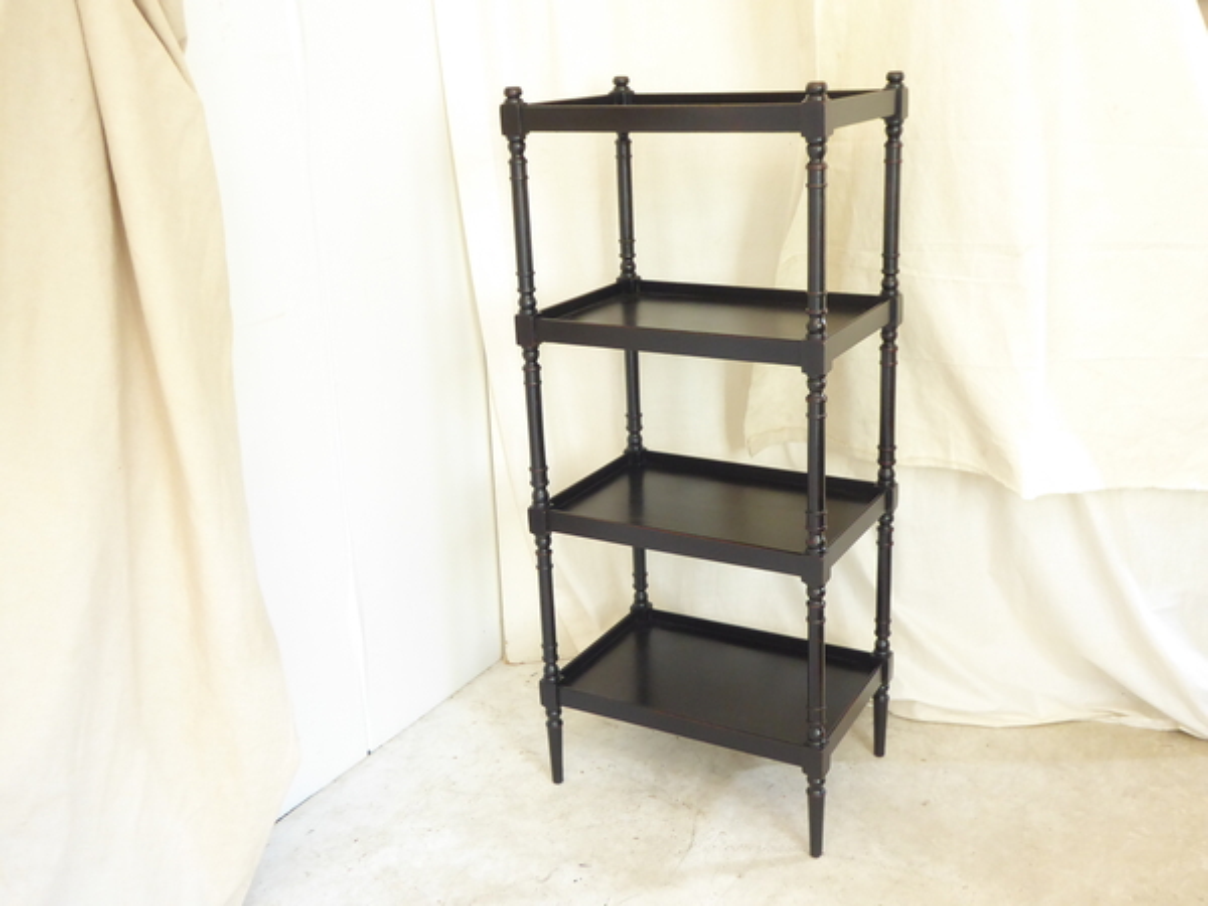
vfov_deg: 40.7
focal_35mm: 35
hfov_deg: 52.6
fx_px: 1221
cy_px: 453
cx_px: 604
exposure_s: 1/13
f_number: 3.7
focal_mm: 6.3
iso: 400
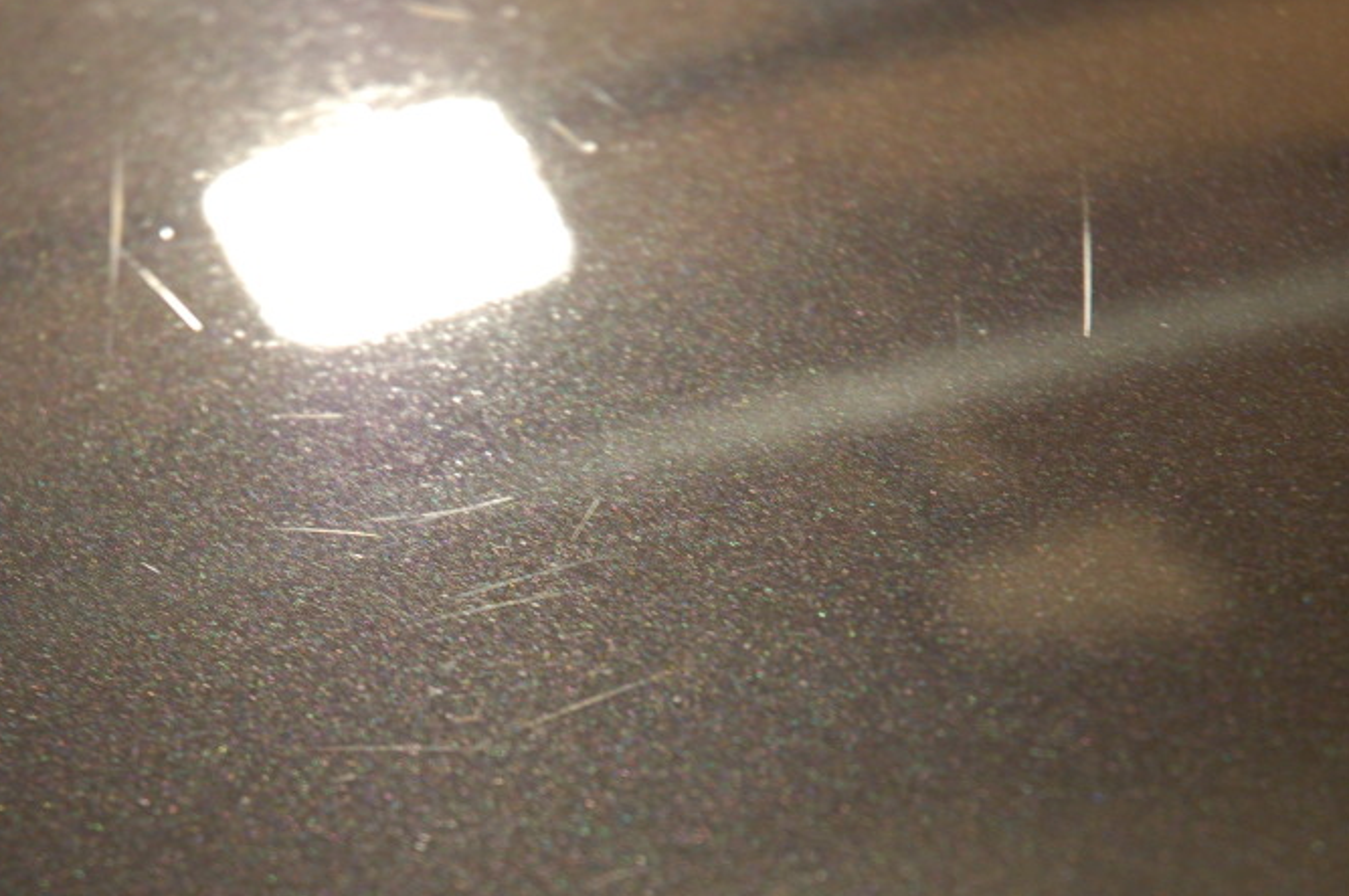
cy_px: 645
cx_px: 454
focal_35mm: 161
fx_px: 6026
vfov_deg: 8.5
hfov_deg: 12.8
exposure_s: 1/15
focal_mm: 70
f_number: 4.5
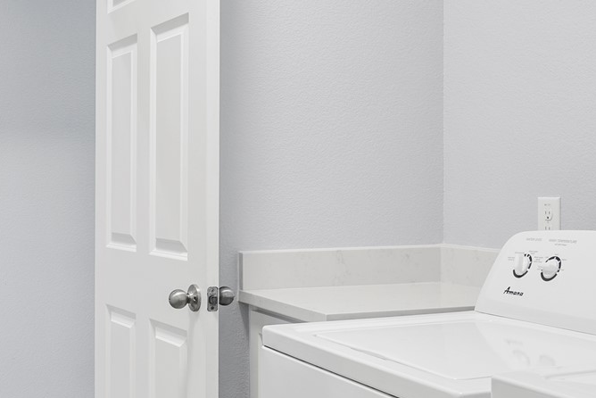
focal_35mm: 52
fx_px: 861
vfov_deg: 26.0
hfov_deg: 38.0
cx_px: 235
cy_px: 203
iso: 250
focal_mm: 16
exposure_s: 1/4
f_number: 8
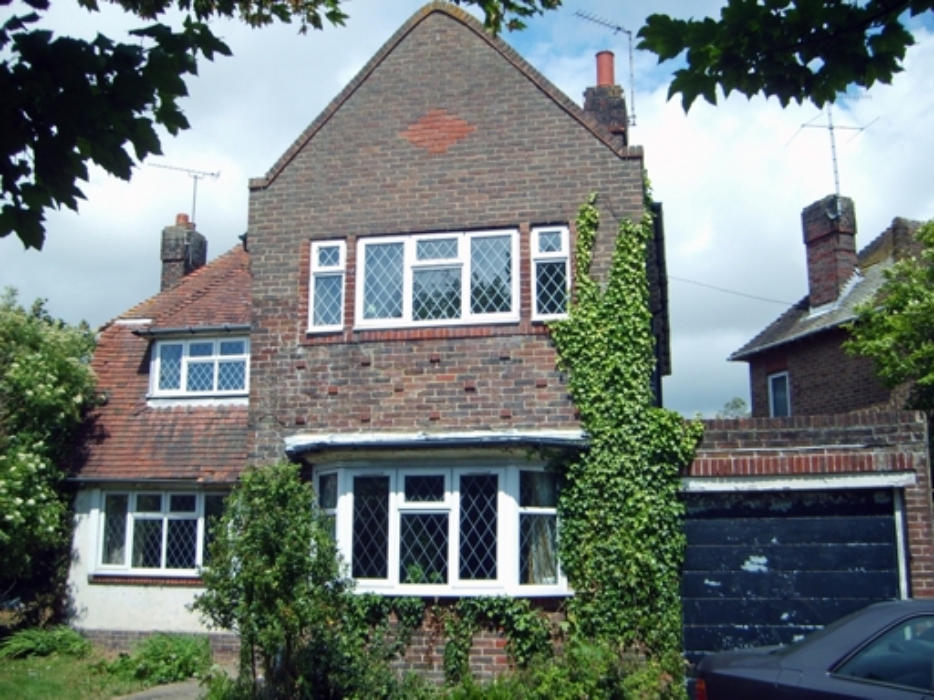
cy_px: 350
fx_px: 944
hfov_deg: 52.6
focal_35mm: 35
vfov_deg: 40.7
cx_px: 467
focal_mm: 5.8
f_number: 7.1
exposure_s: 1/180
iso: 50
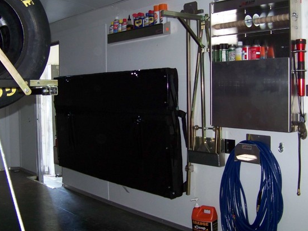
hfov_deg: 41.1
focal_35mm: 46
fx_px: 409
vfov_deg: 31.5
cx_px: 182
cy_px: 118
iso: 200
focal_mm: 5.85
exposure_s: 1/30
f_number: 2.8
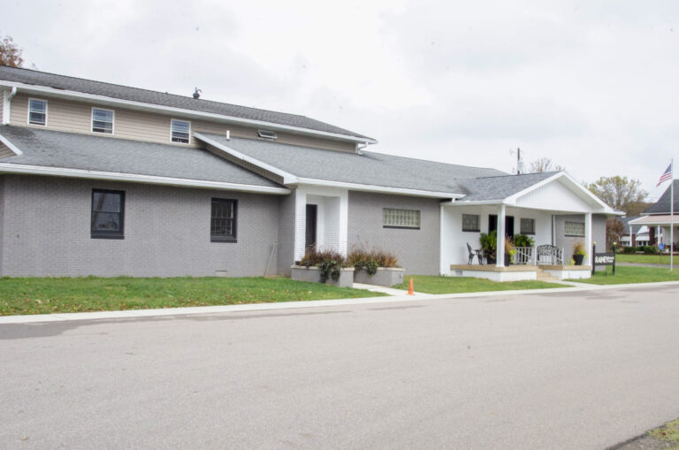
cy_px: 225
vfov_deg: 36.7
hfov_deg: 53.2
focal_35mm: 36
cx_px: 340
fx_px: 678
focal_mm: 24
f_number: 22
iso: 1250
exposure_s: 1/80
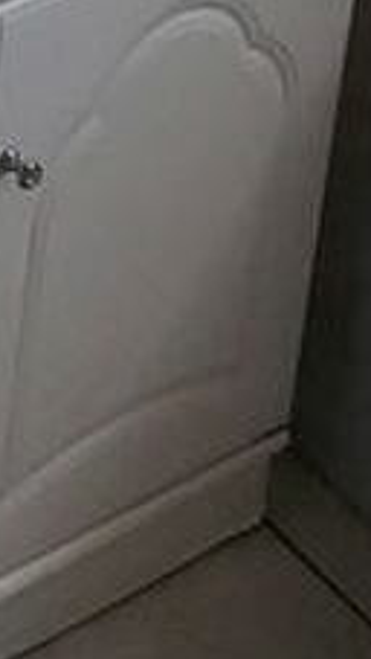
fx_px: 2898
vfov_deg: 11.0
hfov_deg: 6.2
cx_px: -1032
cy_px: -904
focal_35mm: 166
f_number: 1.8
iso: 160
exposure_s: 1/100
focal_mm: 5.4
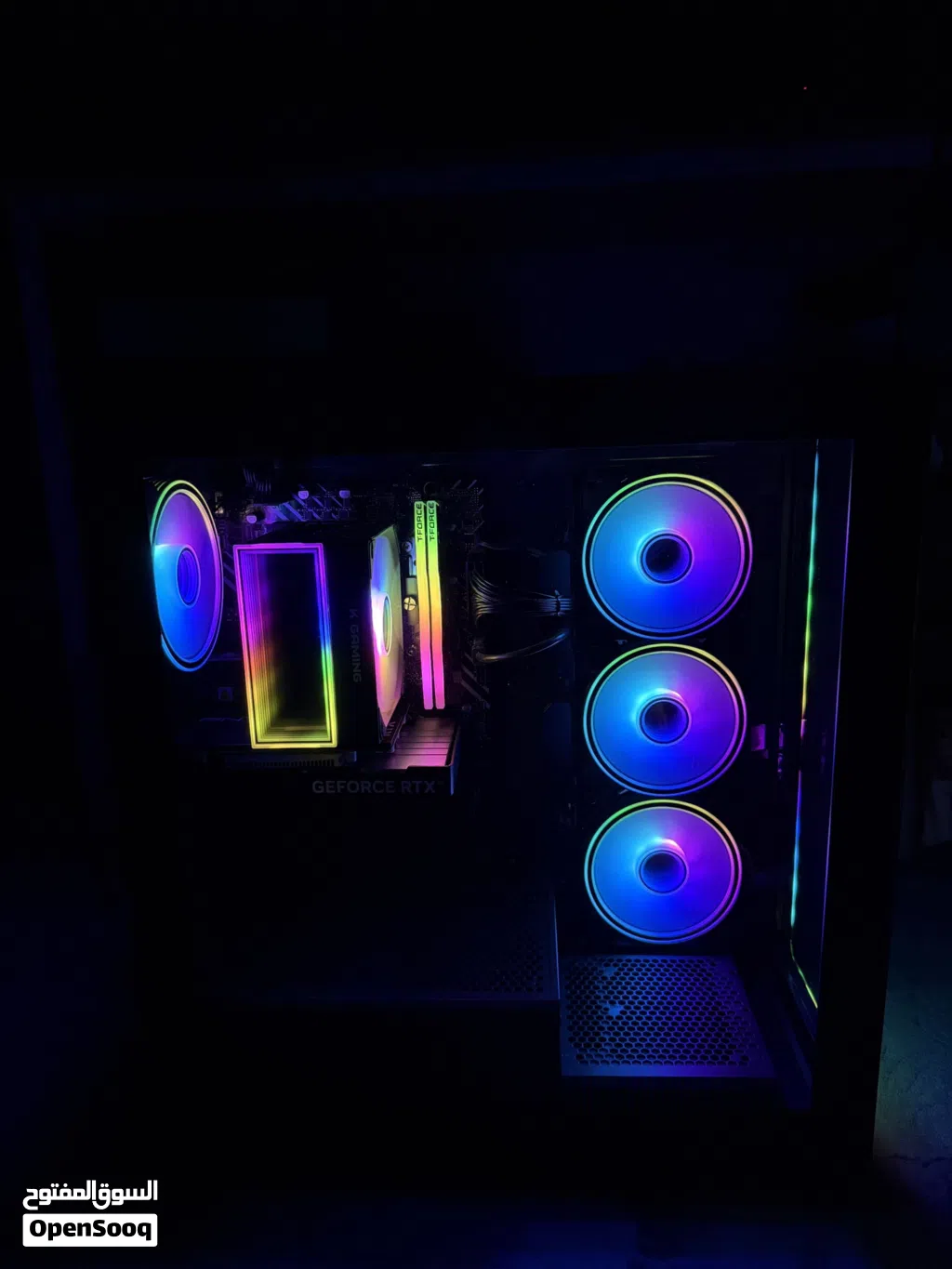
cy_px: 634
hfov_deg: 56.8
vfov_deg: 71.6
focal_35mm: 24
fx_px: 880
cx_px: 476
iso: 800
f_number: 1.78
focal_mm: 6.76
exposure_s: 1/54
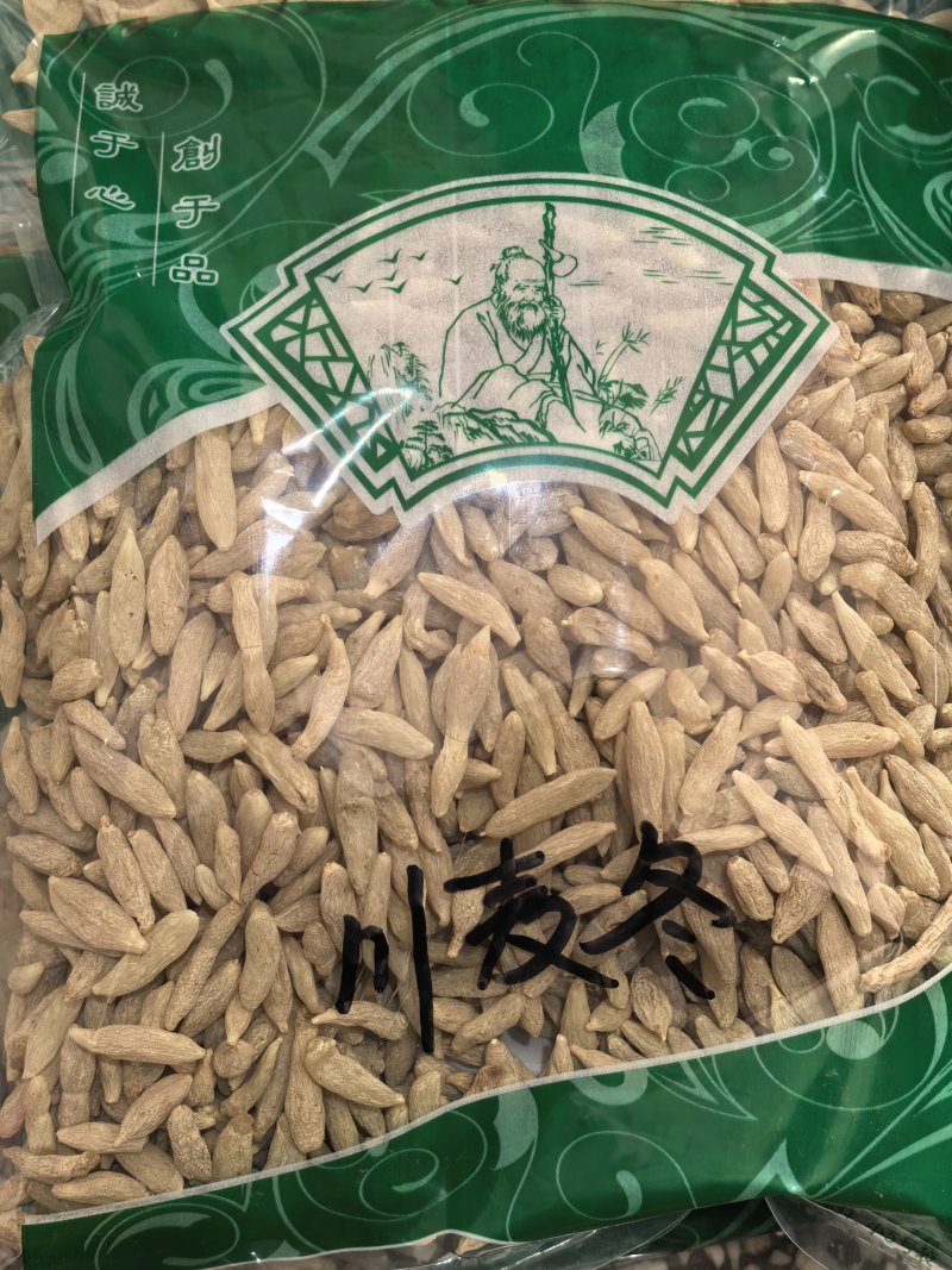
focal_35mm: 50
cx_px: 476
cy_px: 635
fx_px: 1834
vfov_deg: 38.2
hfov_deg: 29.1
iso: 320
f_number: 2
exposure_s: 1/33.3
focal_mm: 5.75
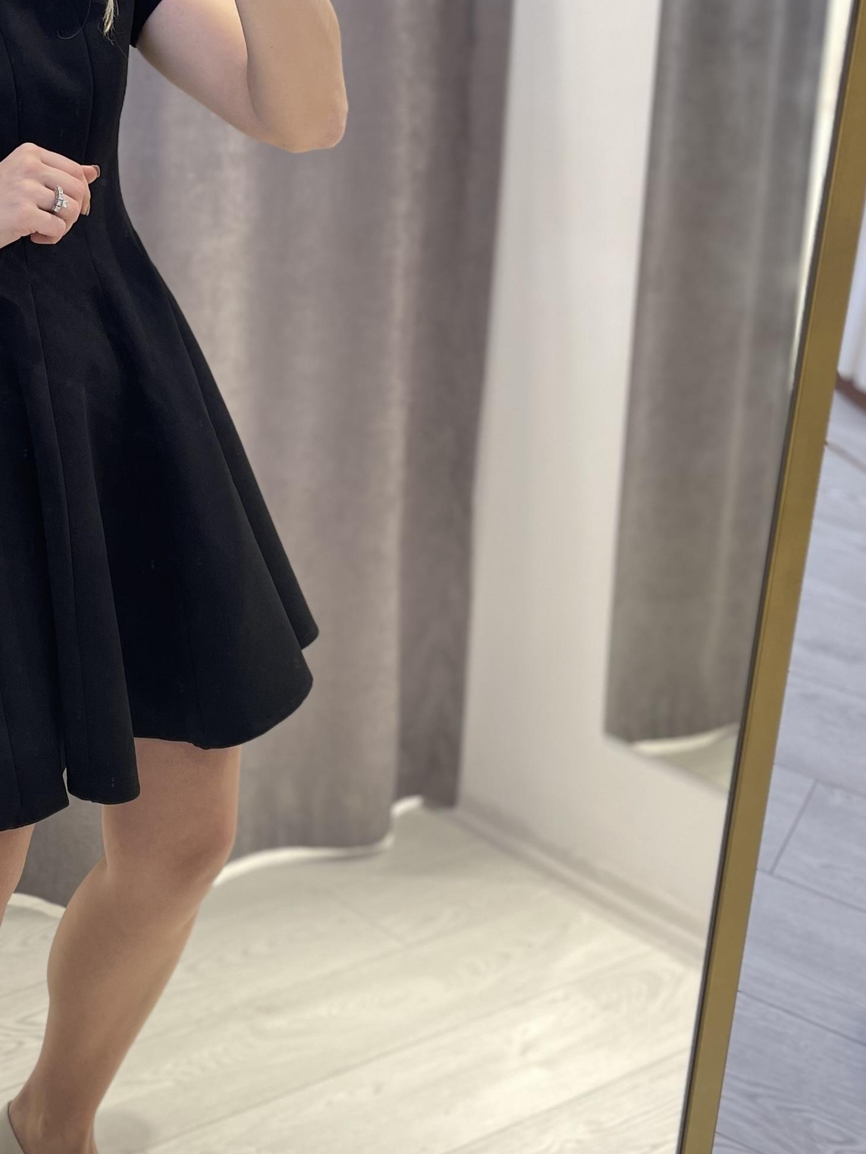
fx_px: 1801
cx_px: 61
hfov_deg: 26.0
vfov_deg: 35.4
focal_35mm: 54
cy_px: 464
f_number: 1.6
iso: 50
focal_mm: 5.1
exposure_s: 1/100
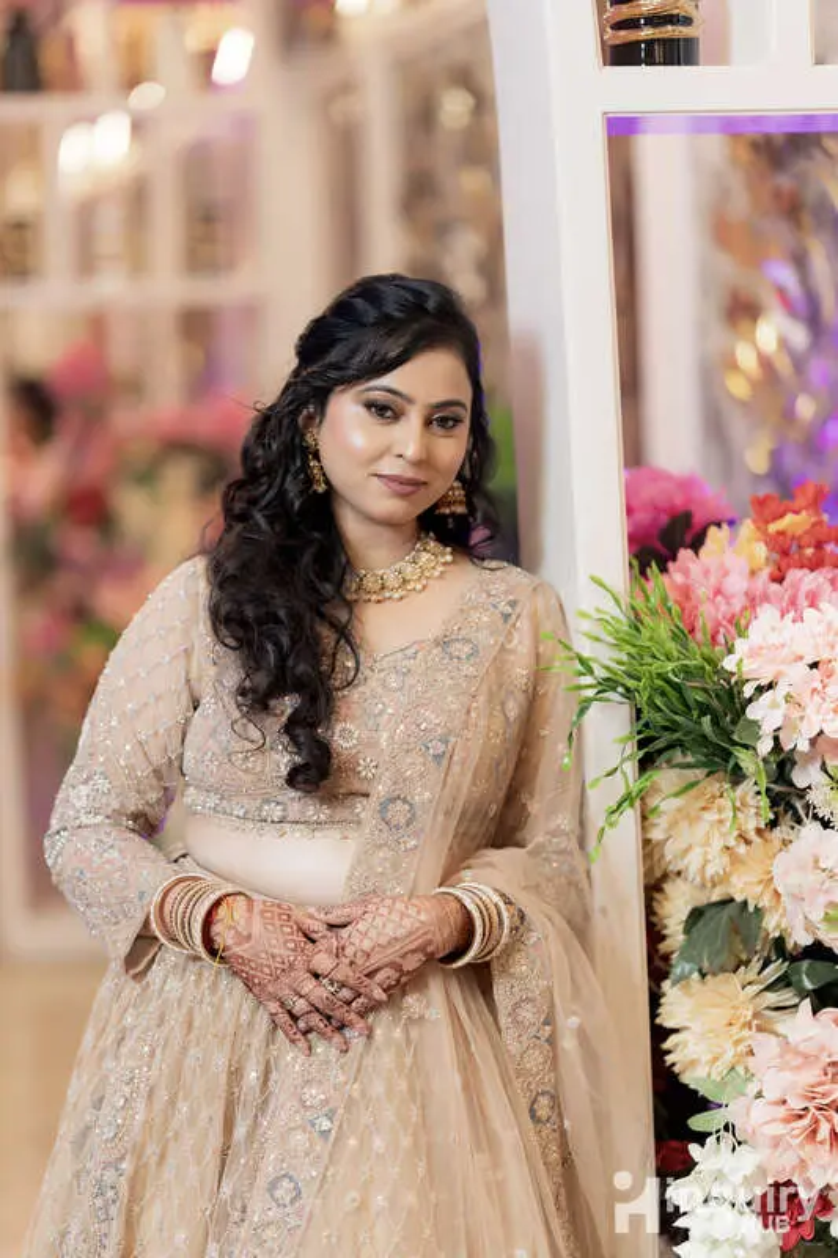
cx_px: 419
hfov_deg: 16.1
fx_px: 2969
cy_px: 629
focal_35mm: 85
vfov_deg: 23.9
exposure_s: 1/250
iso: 100
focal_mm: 85
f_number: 1.4
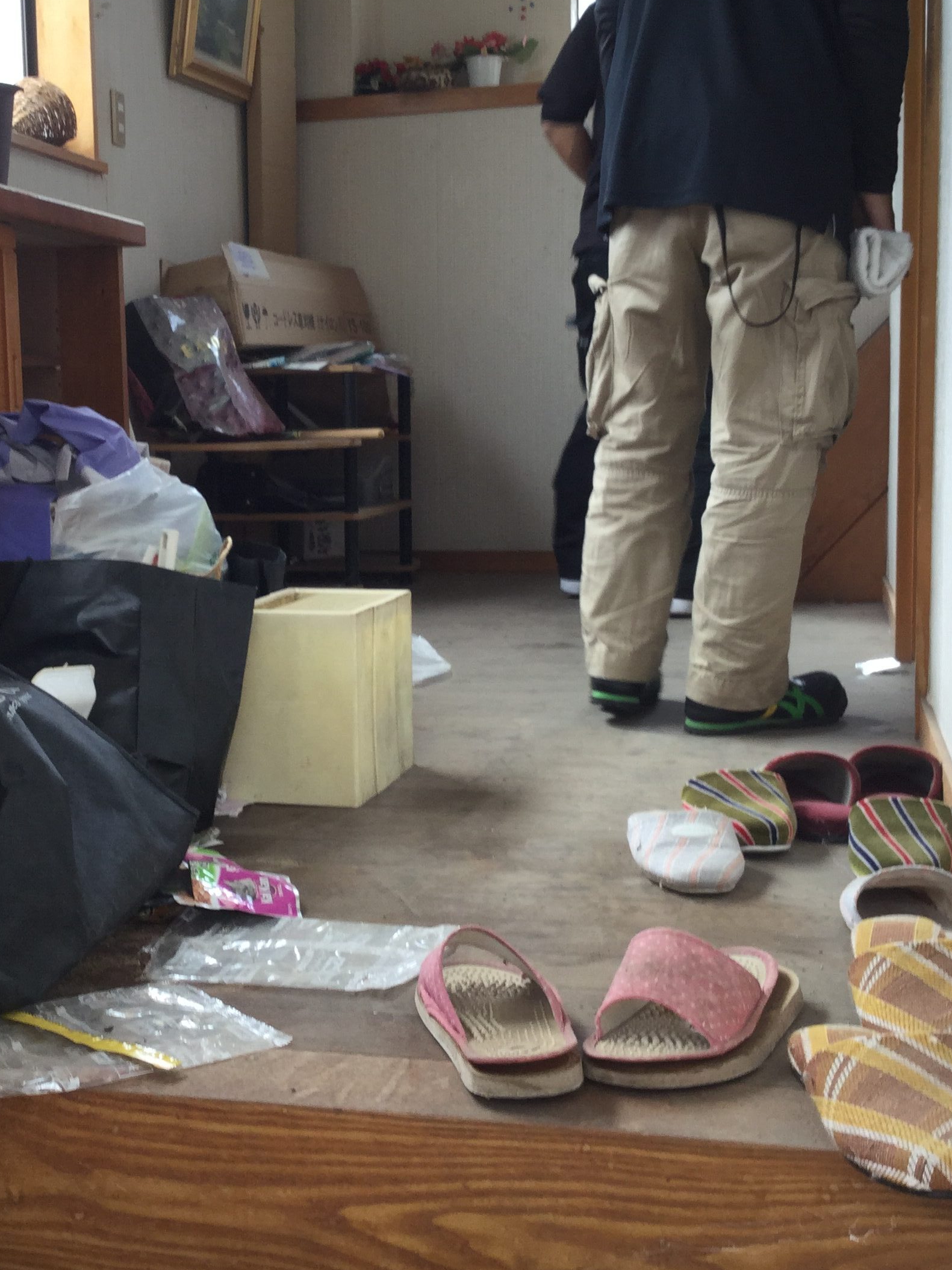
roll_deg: +1.0
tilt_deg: -5.7
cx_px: 467
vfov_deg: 56.8
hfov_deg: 44.2
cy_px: 618
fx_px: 1173
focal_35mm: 32
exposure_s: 1/30
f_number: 2.4
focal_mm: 3.3
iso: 25
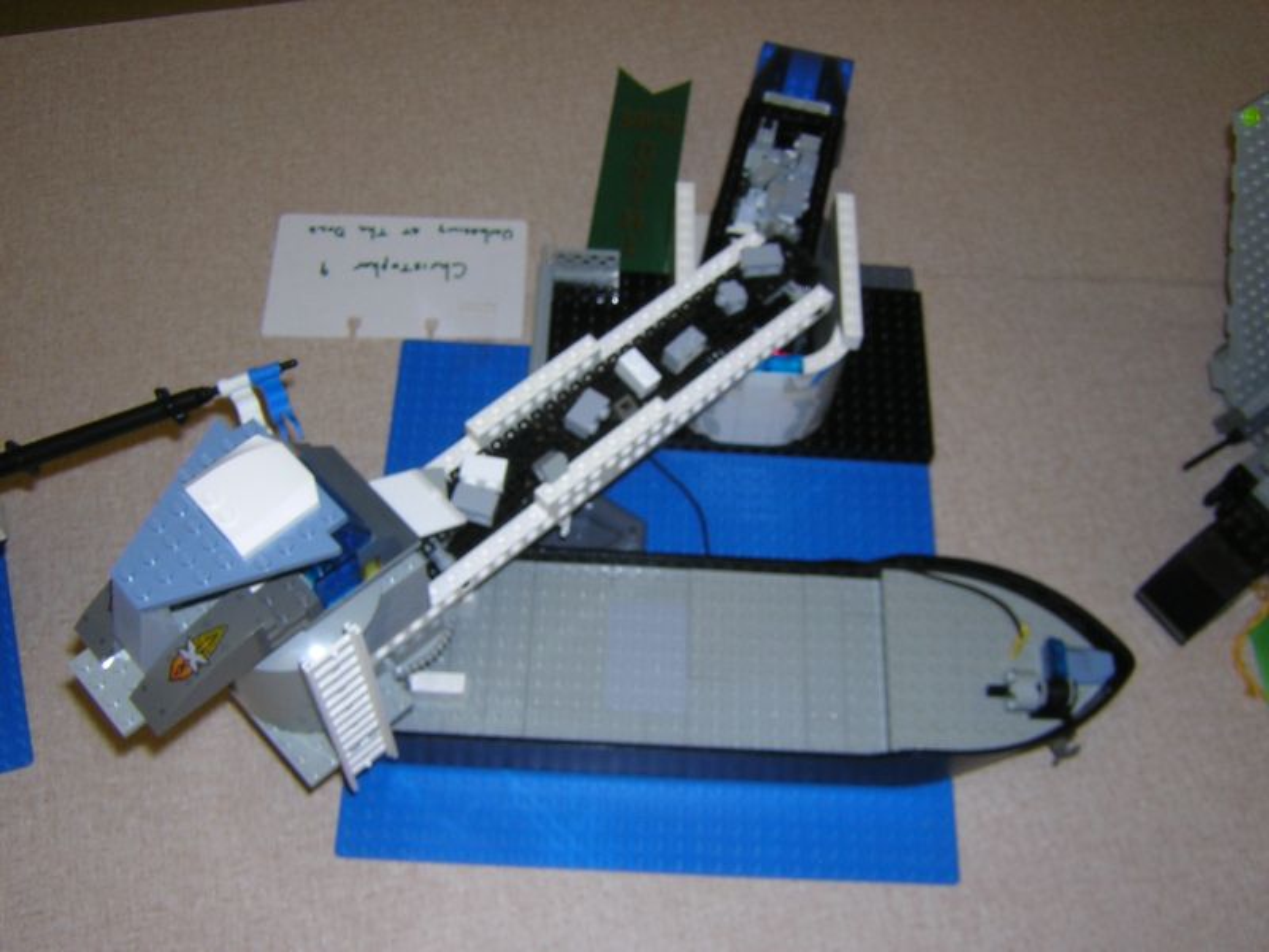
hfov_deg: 51.4
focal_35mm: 36
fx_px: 1320
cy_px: 476
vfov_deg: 39.7
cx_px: 634
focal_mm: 4.7
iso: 100
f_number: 5.2
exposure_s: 1/60.1
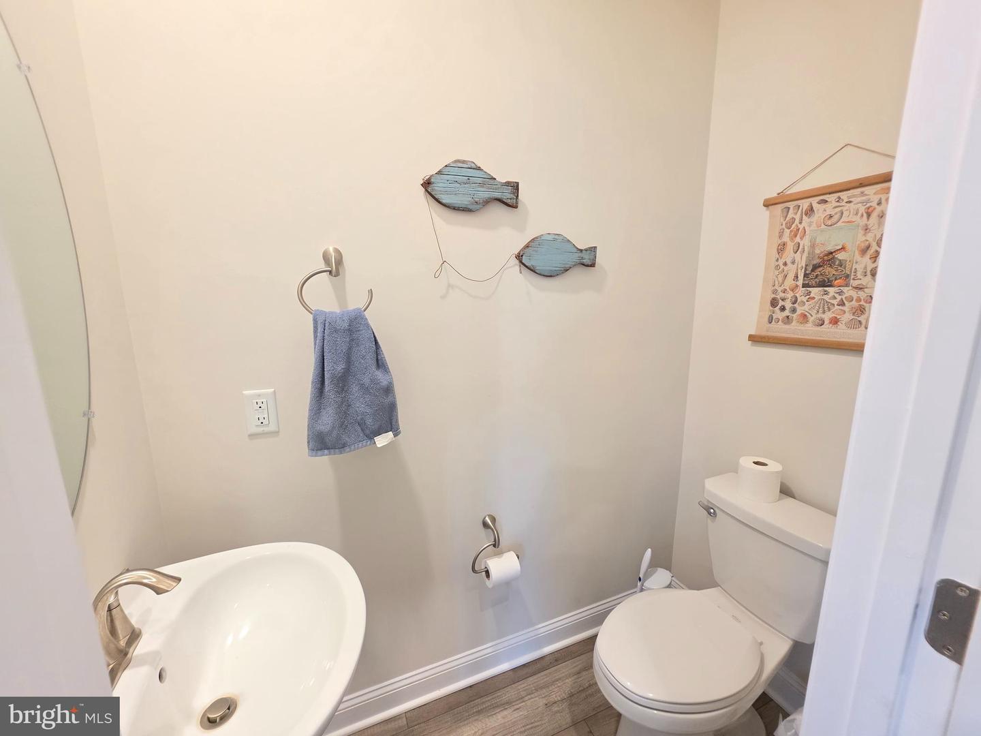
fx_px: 368
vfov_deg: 89.9
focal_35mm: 13
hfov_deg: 106.2
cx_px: 490
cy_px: 368
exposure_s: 1/60
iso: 200
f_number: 1.9
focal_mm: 2.2
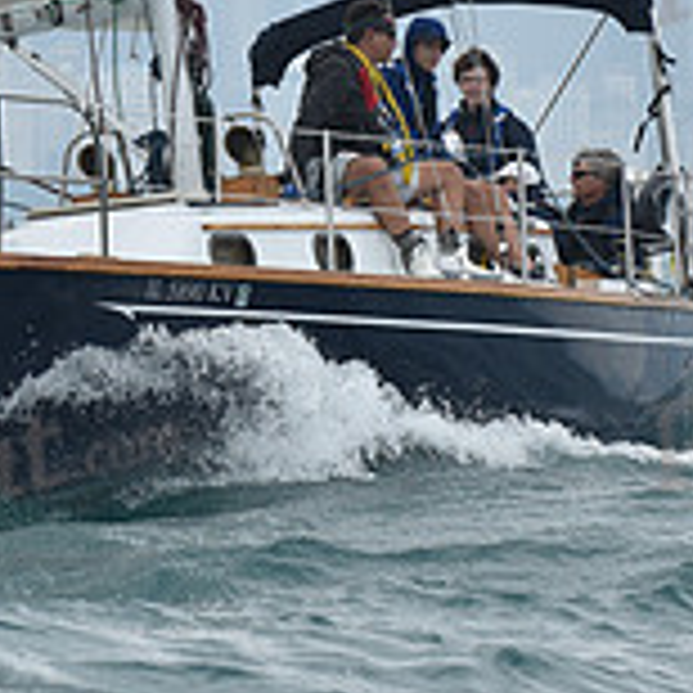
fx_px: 8833
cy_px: 205
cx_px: 418
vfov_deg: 4.5
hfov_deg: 4.5
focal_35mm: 390
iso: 250
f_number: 7.1
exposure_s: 1/1000
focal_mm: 122
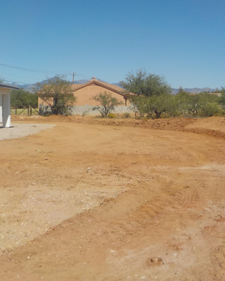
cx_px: 129
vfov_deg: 42.0
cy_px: 126
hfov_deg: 34.1
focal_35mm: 44
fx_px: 366
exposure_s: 1/1600
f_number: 3.3
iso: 125
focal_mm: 4.1
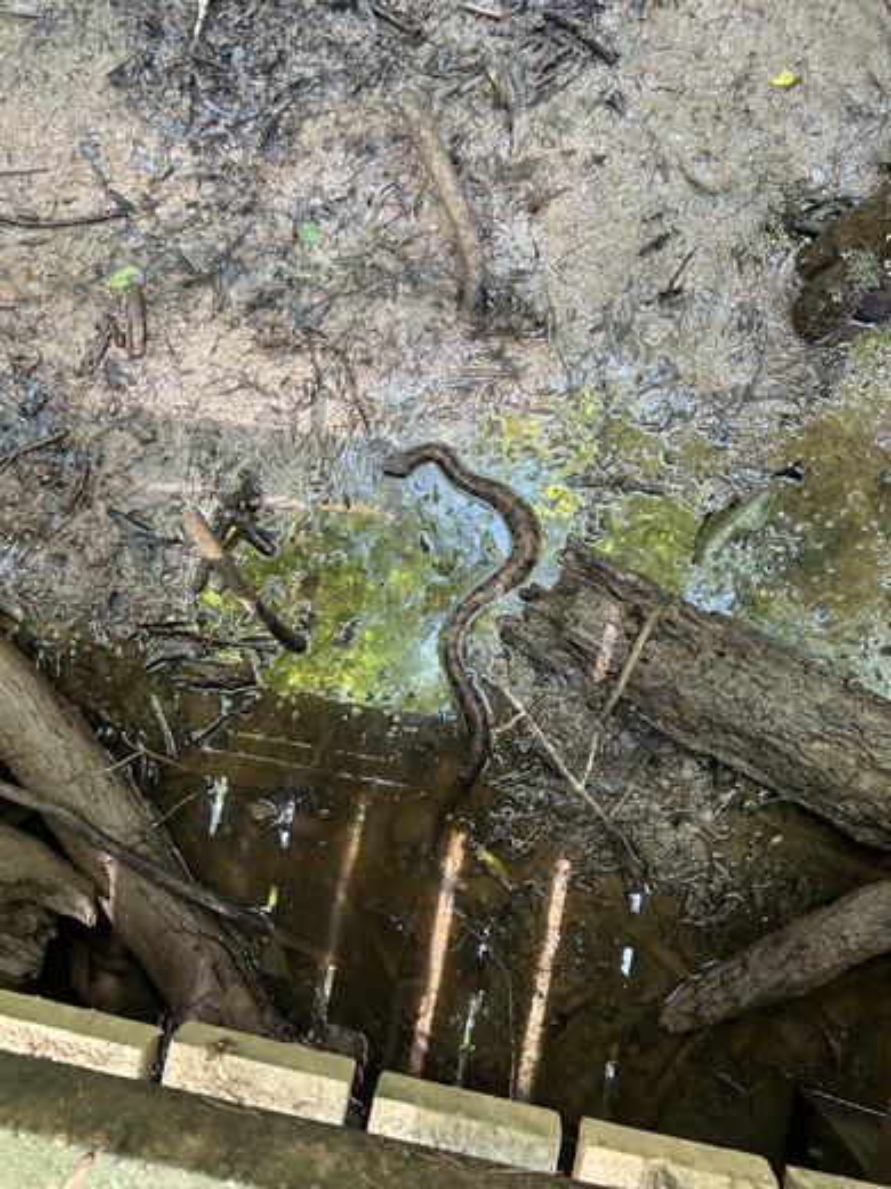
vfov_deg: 67.3
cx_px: 446
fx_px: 892
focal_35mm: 26
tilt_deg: -85.4
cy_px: 594
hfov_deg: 53.1
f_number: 1.5
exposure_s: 1/60
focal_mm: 5.7
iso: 250
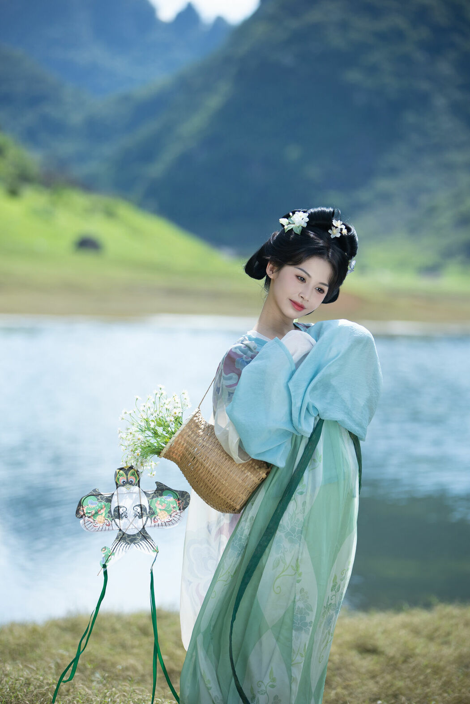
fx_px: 2350
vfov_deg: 17.1
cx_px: 235
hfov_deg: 11.4
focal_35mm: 120
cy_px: 352
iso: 100
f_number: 2.8
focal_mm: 120
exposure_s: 1/1250
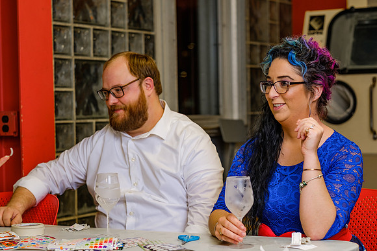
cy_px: 123
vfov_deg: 16.0
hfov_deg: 23.7
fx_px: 897
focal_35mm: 86
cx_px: 192
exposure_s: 1/125
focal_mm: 56
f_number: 2.8
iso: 400
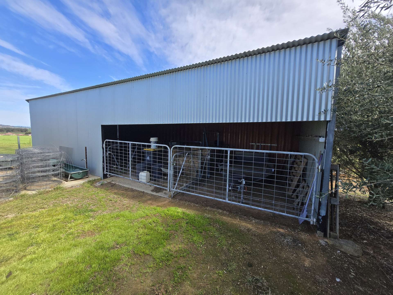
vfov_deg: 89.9
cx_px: 196
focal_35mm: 13
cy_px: 148
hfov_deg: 106.2
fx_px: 148
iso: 25
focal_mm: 1.7
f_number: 2.2
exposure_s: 1/670
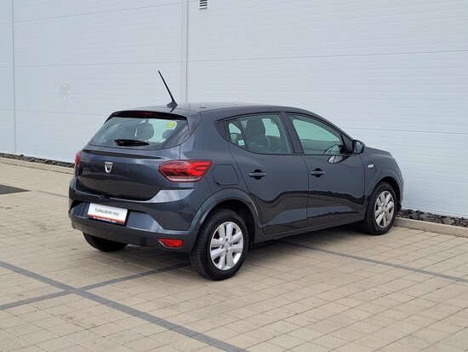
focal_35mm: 26
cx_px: 234
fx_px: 352
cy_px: 176
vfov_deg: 53.1
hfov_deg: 67.3
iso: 40
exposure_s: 1/1365
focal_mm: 5.4
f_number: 1.8
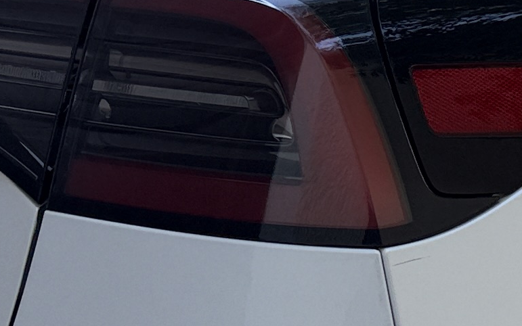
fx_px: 1892
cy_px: 365
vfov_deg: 9.7
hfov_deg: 14.7
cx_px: 770
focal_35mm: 133
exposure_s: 1/356
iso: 100
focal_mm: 6.93
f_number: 1.8
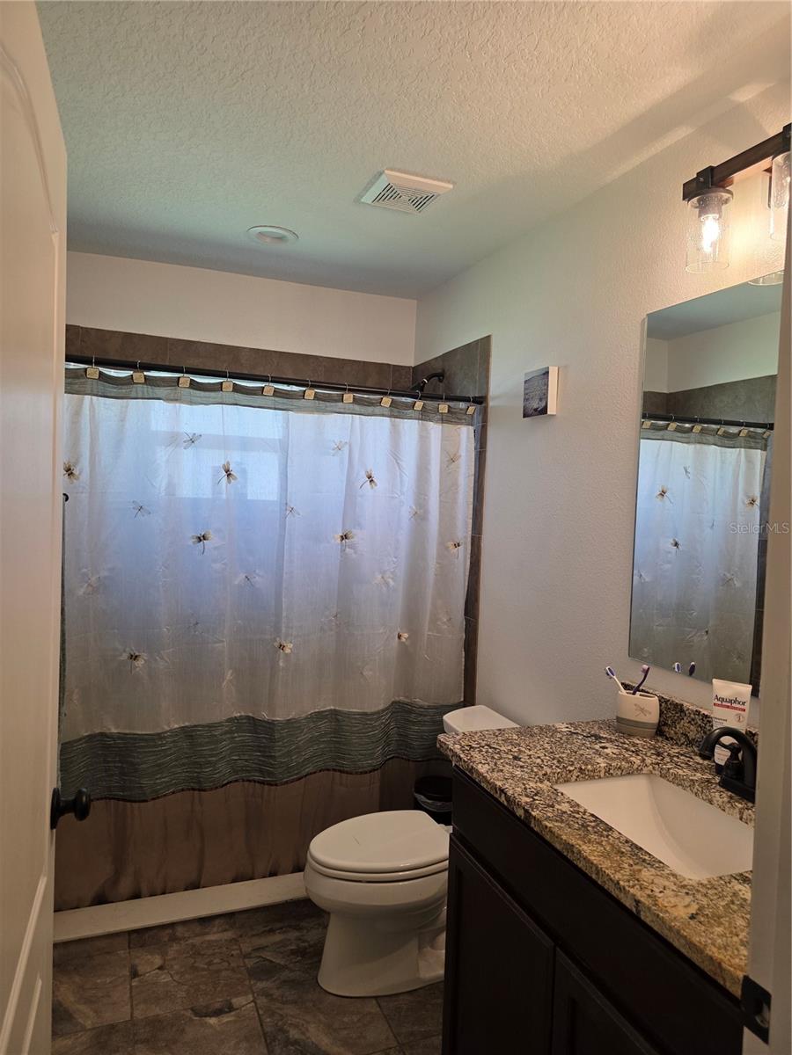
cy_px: 528
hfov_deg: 58.9
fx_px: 702
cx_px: 396
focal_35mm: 23
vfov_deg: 73.9
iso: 200
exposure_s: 1/120
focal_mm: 6.3
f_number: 1.7
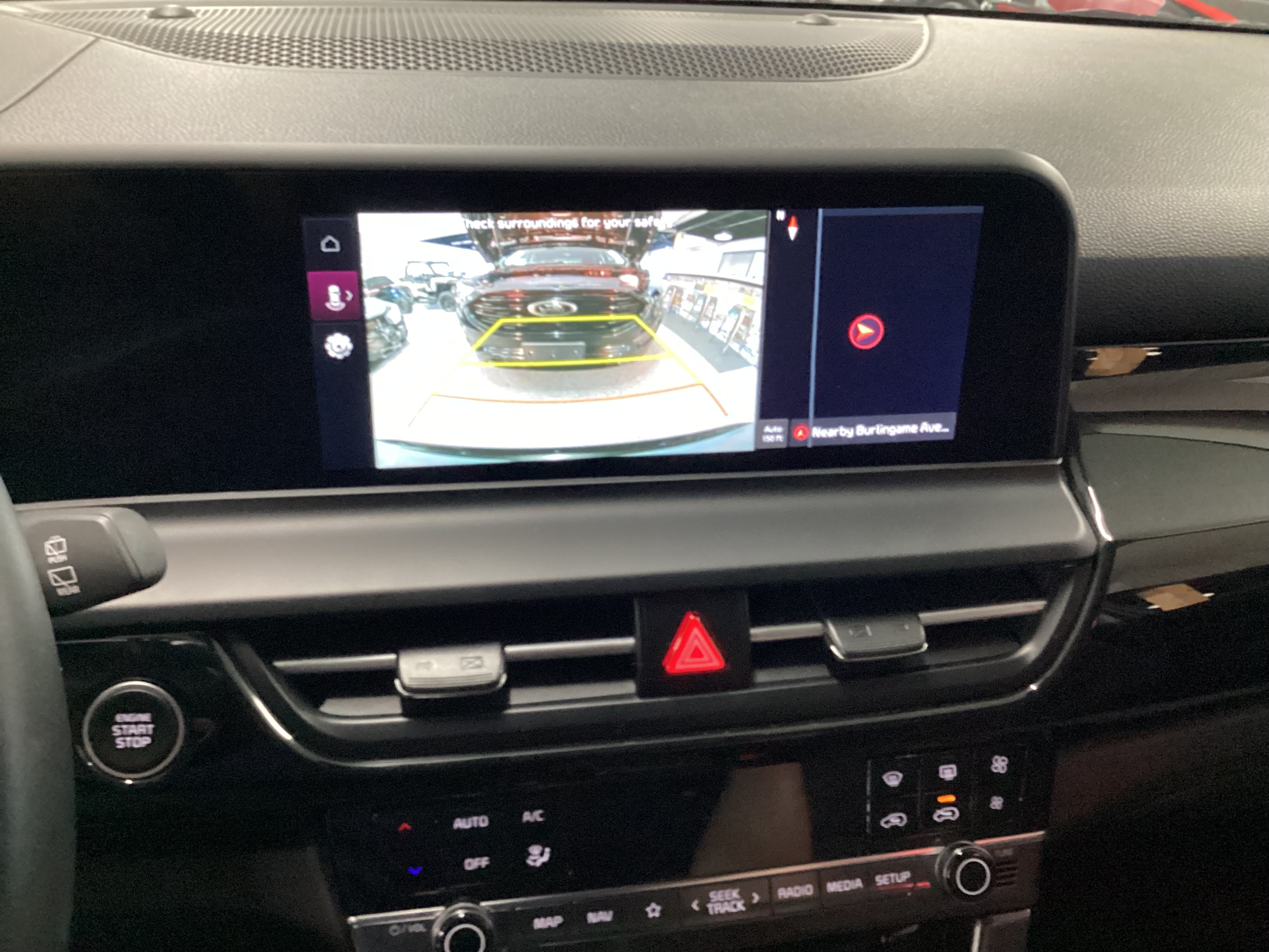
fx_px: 1136
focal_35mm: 31
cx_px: 634
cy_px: 476
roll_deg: -3.7
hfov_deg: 58.4
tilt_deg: -28.7
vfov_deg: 45.4
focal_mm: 3.3
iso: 400
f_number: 2.4
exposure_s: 1/25
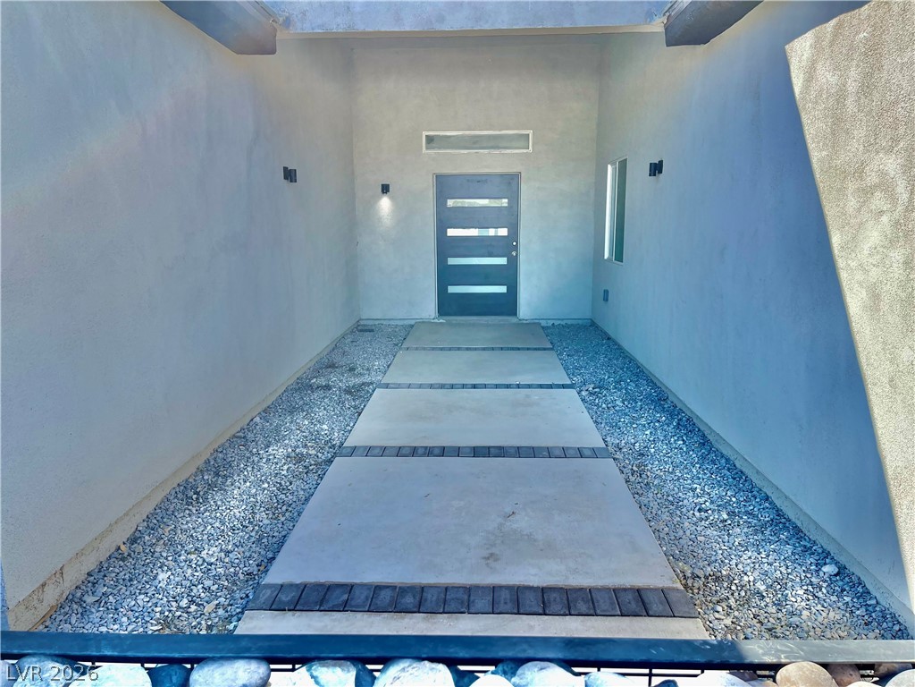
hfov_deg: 69.4
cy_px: 344
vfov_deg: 54.9
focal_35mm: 25
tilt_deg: -10.7
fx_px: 661
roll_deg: +0.4
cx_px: 458
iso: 32
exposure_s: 1/735
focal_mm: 5.1
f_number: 1.6
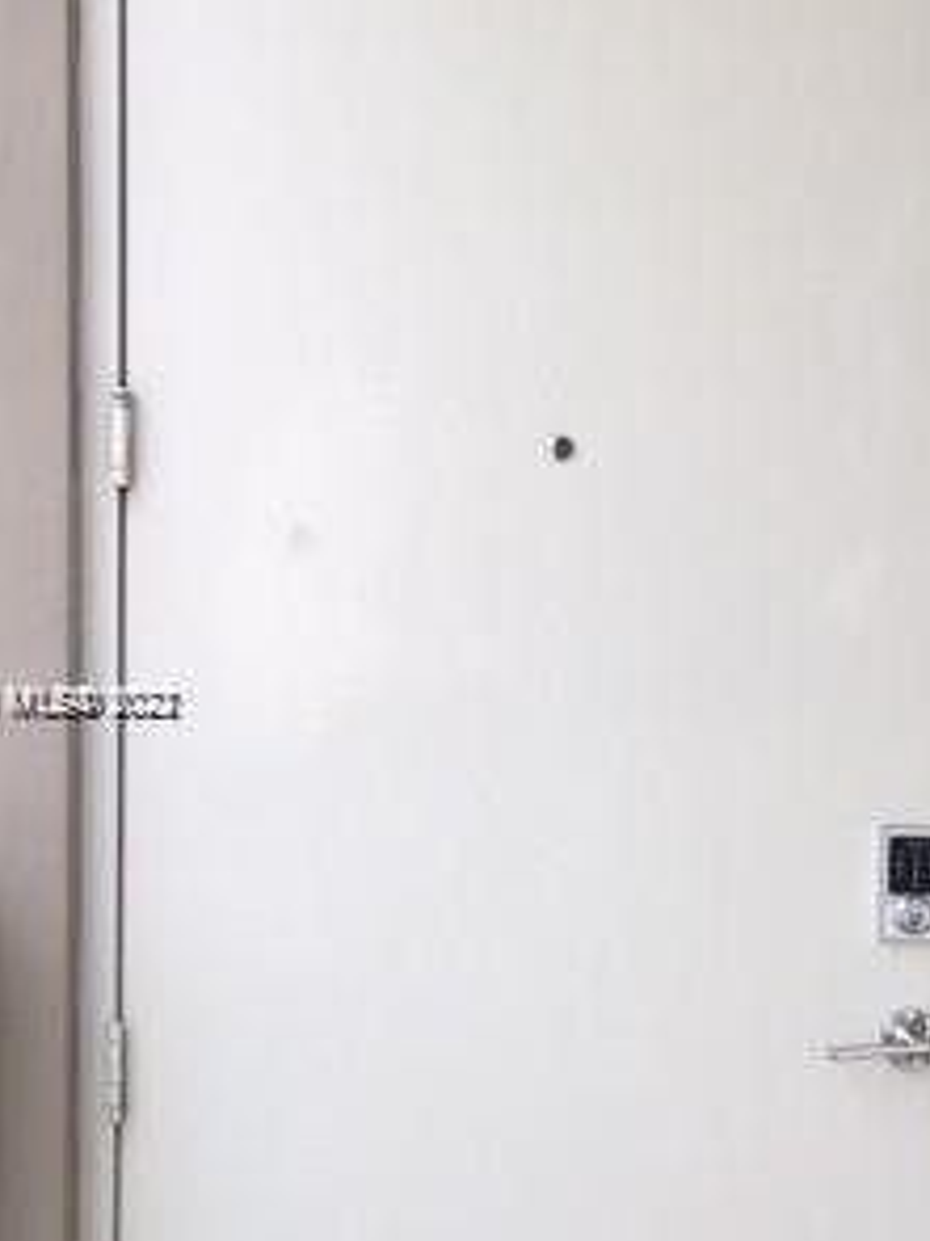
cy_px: 703
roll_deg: -0.8
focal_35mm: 63
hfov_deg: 23.0
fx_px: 2258
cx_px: 703
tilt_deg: +0.2
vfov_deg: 30.7
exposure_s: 1/286
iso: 25
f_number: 2.2
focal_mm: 4.15
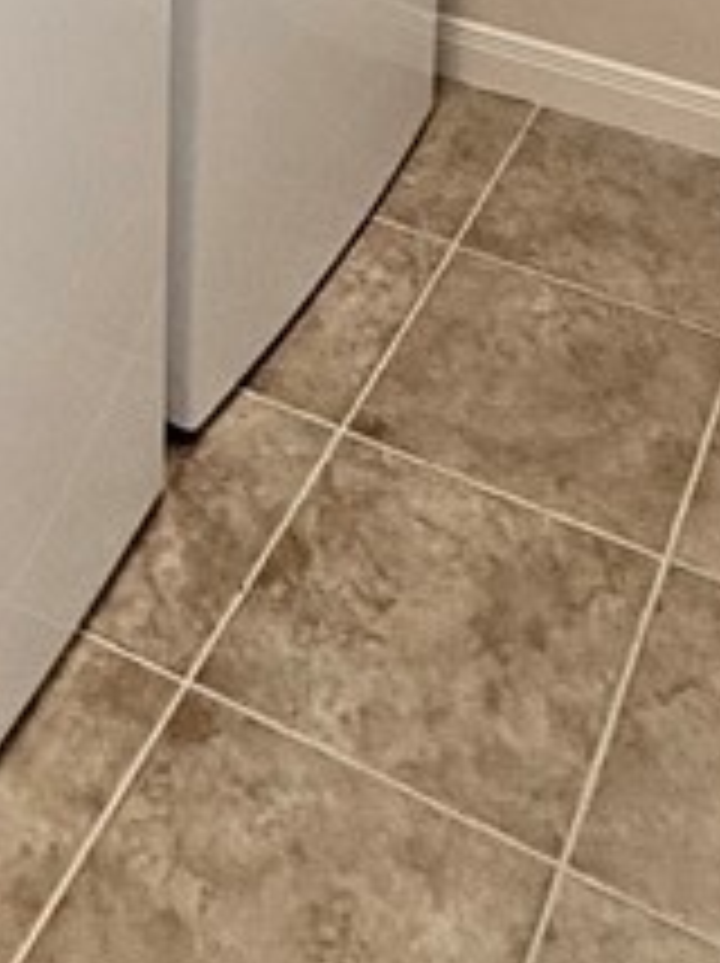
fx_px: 1862
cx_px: 212
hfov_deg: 21.8
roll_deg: -1.5
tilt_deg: -6.4
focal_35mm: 67
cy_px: -756
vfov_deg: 20.6
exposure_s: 1/60
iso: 160
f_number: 2.2
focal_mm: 2.22
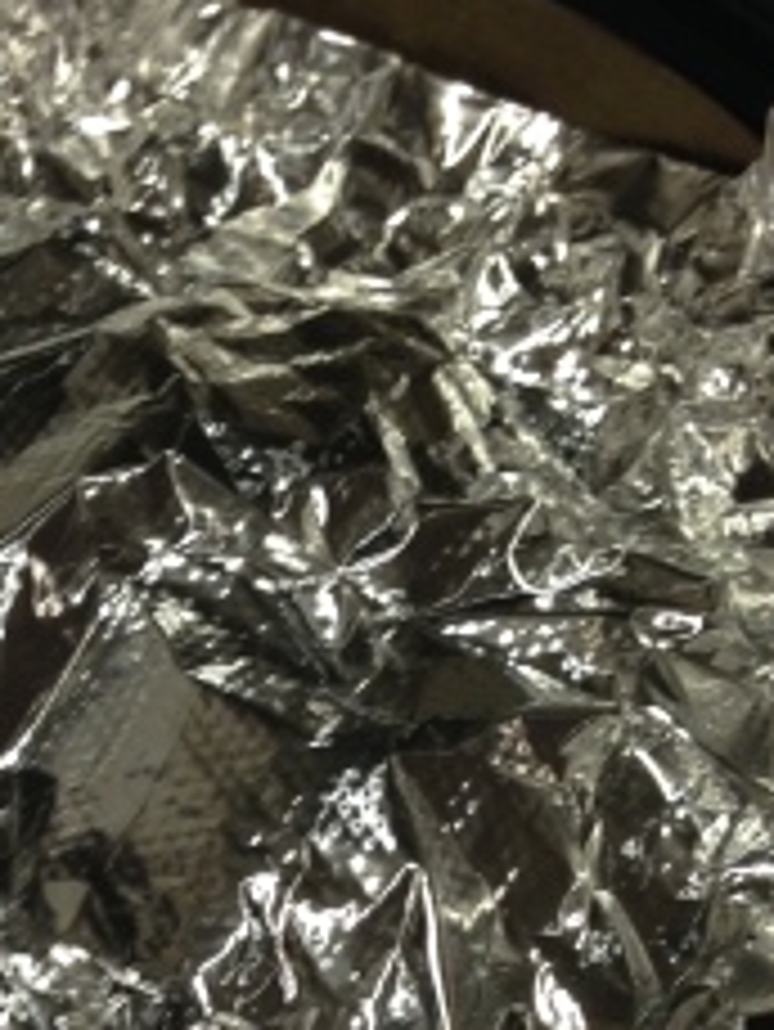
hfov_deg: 20.3
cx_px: 164
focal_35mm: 72
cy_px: 864
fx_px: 2145
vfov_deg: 26.4
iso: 100
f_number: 2.4
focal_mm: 4.12
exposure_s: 1/20
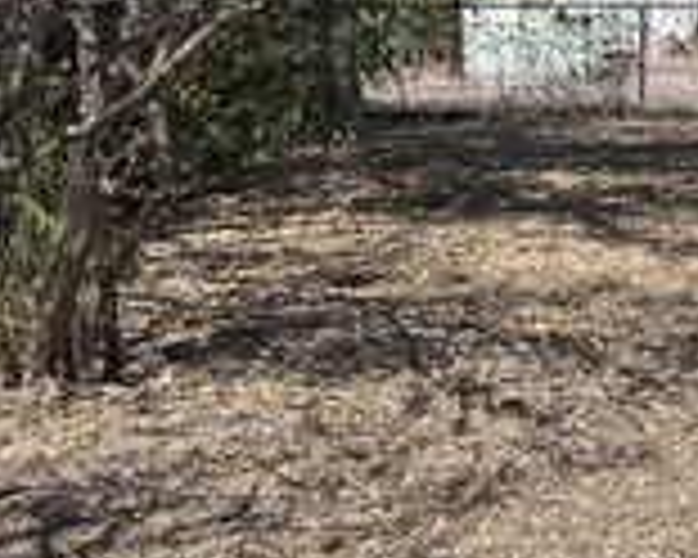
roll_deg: +0.3
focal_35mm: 97
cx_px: 1148
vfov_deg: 15.7
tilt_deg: -5.1
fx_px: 2004
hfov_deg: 17.1
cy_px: 86
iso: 80
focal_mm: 6.76
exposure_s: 1/3597
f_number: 1.78
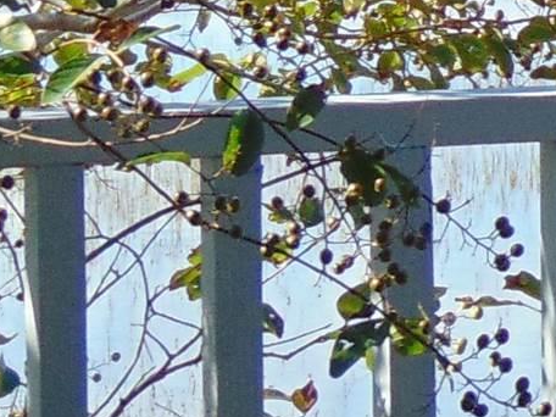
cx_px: 1262
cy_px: -63
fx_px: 7678
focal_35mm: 478
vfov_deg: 3.1
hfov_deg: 4.1
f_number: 3.7
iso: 80
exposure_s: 1/500
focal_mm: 12.8
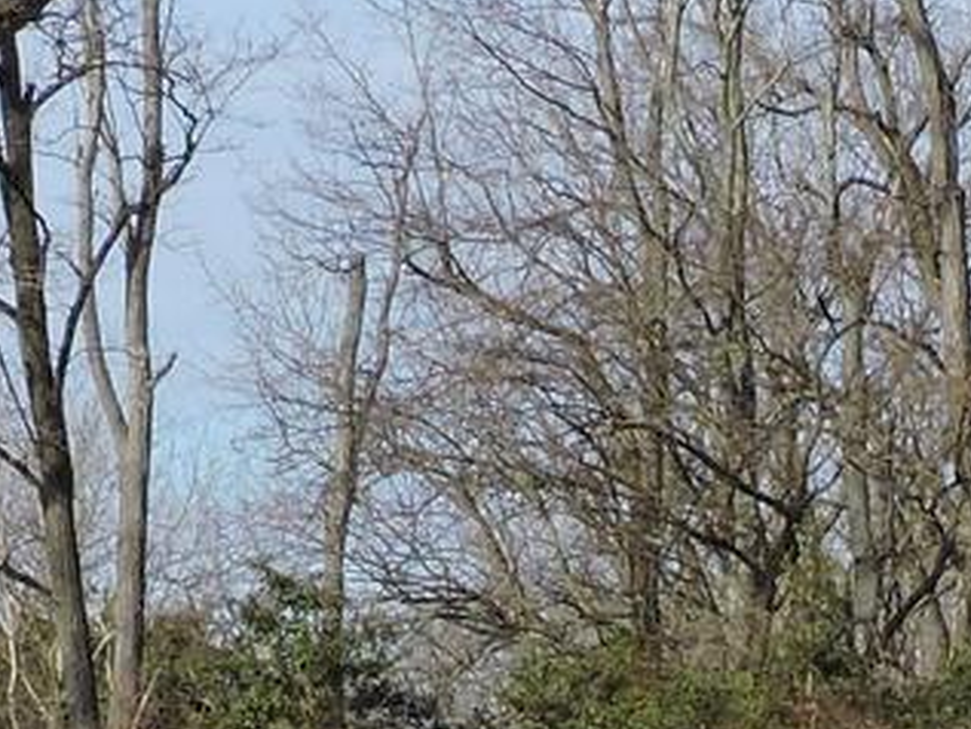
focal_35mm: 278
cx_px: 1185
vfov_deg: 5.2
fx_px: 7801
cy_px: 1602
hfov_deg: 7.1
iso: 100
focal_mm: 7.7
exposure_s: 1/800
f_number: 3.4
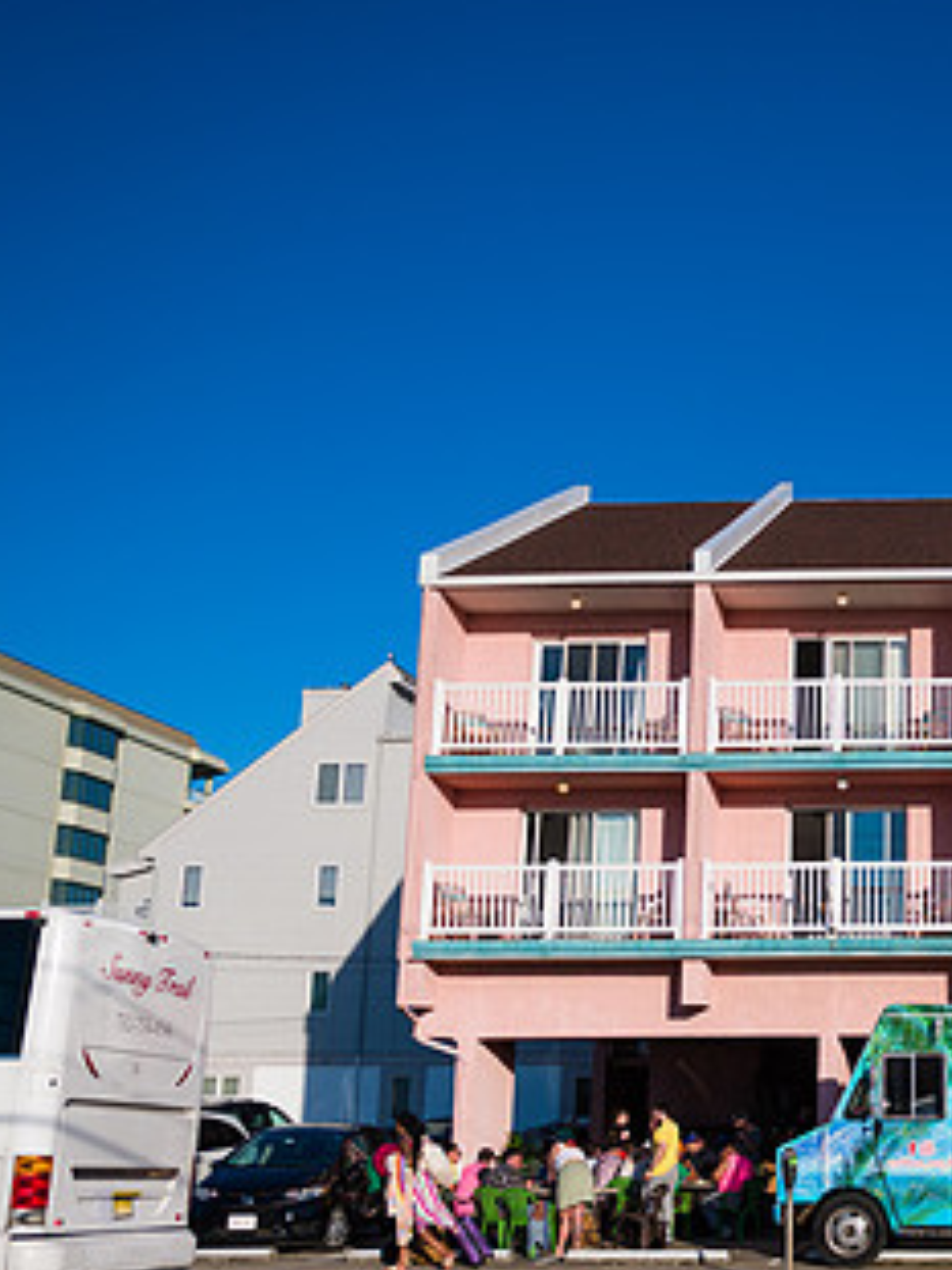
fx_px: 1578
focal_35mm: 43
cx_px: 997
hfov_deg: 30.7
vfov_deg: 43.7
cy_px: 760
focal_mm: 24
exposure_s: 1/5000
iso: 100
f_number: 3.2
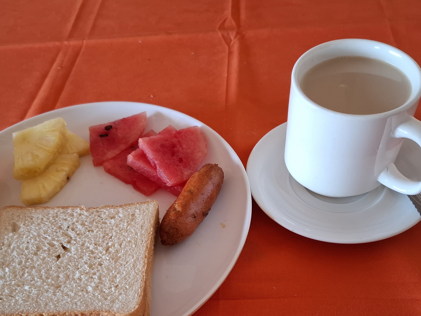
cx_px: 195
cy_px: 226
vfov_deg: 40.9
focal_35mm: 34
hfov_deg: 53.9
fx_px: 414
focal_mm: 5.54
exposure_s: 1/50
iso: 320
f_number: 1.8
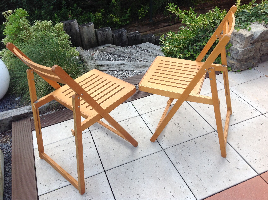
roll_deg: +5.6
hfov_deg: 52.7
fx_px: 271
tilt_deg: -38.0
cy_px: 100
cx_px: 134
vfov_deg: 40.6
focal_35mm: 35
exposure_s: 1/308
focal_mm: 4.28
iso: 50
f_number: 2.4
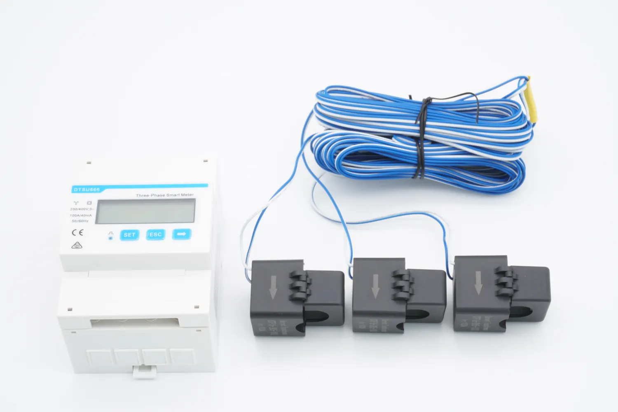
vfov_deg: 18.2
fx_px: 1287
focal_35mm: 75
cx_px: 309
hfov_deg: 27.0
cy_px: 206
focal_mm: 50
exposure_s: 1/4
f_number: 20
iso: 100
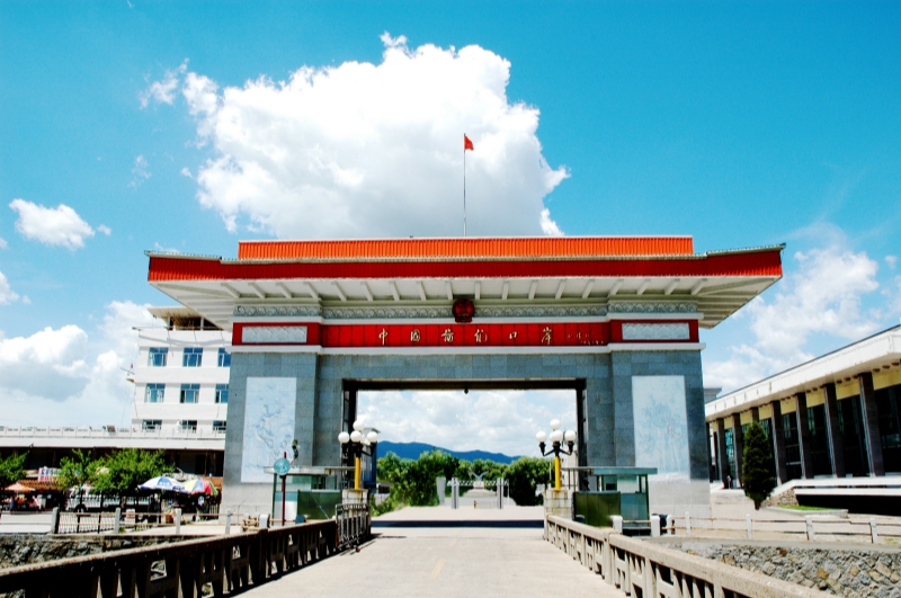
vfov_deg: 47.8
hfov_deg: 67.5
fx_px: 675
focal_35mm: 27
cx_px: 450
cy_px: 299
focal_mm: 18
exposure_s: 1/200
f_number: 11
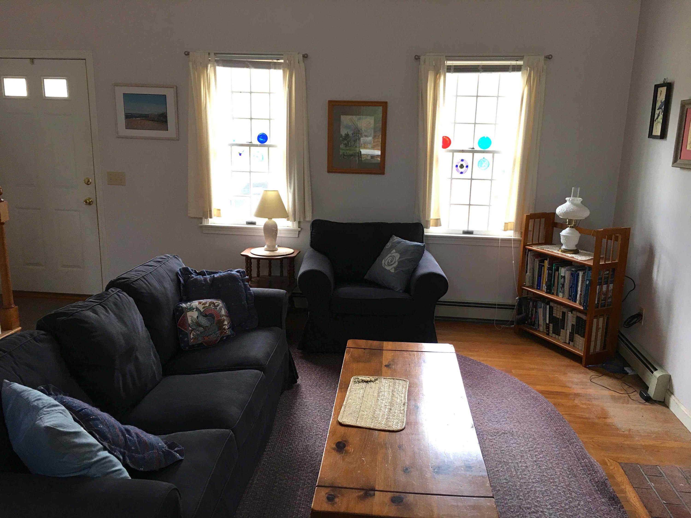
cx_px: 346
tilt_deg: -12.0
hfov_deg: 61.7
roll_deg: -1.9
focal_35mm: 29
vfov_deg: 48.2
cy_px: 259
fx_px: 579
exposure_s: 1/15
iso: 32
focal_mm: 4.15
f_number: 2.2
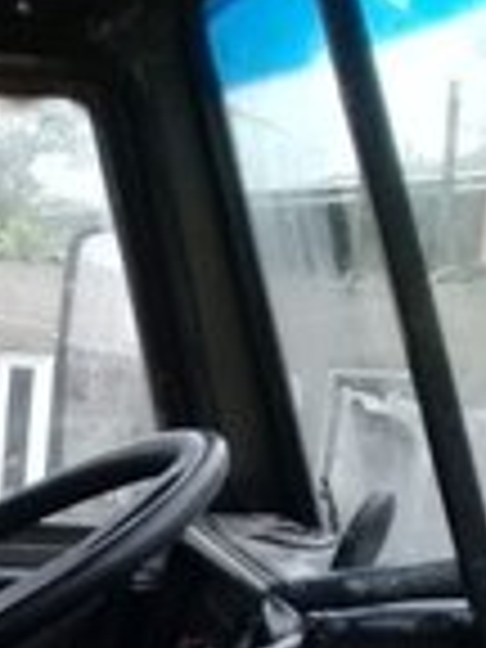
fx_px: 2003
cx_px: -130
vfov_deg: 16.7
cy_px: 981
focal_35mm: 107
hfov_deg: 13.4
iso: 125
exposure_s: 1/33
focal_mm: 3.3
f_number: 2.2
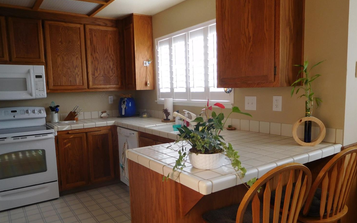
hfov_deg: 68.4
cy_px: 122
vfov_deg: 46.0
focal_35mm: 27
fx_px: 263
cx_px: 175
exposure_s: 1/50
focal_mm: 4.5
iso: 125
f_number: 3.4
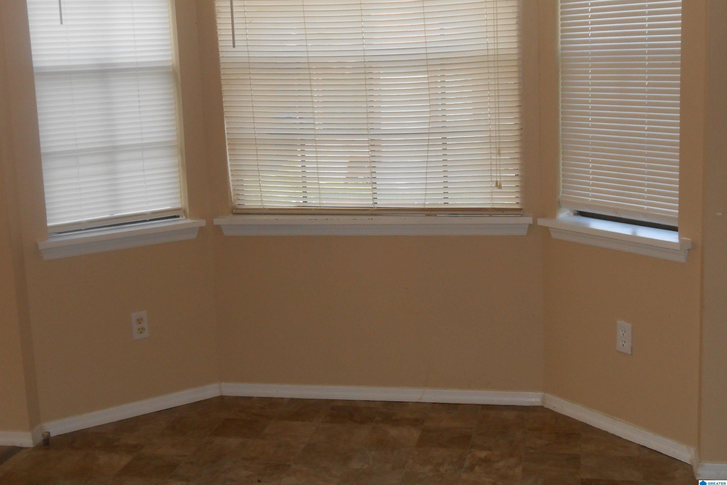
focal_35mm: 51
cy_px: 218
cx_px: 364
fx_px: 1030
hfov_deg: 38.9
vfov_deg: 26.5
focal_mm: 8.8
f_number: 4.8
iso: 250
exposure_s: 1/60
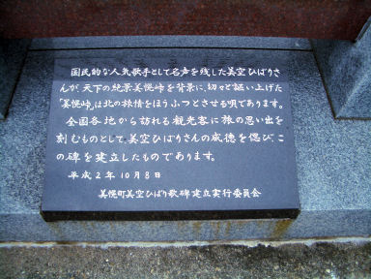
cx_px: 186
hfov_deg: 52.6
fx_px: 375
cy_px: 140
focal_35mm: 35
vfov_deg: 40.7
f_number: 2.6
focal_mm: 5.8
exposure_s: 1/640
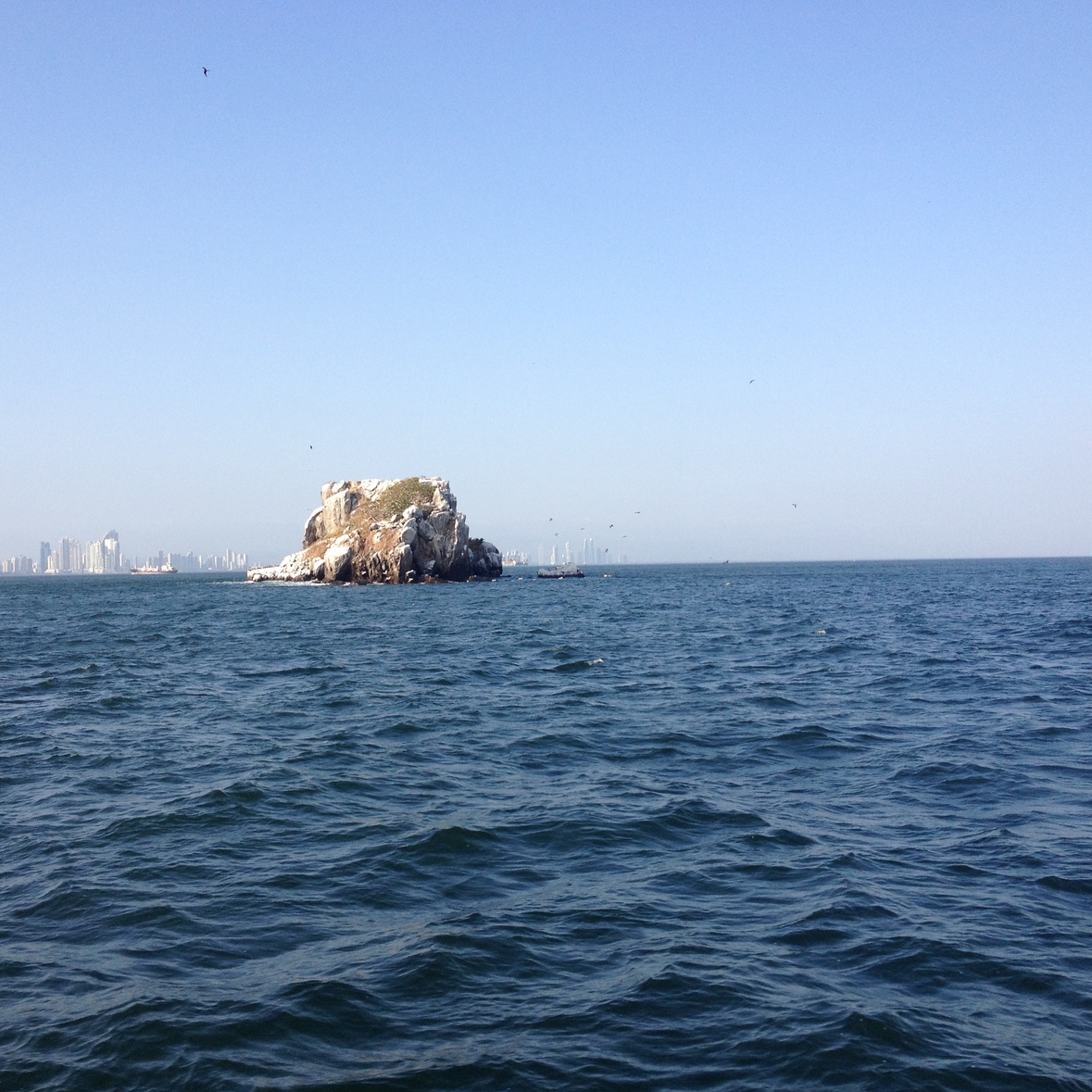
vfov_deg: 40.0
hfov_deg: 40.0
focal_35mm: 42
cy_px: 543
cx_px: 486
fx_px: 1499
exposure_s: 1/1126
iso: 50
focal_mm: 4.28
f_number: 2.4
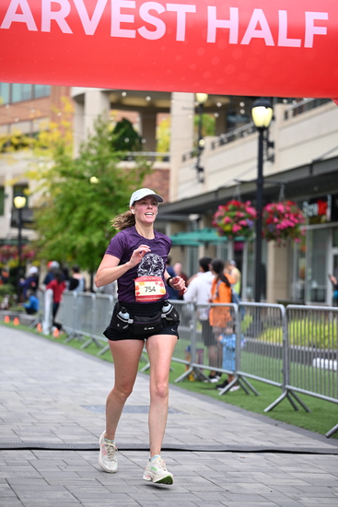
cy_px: 254
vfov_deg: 21.0
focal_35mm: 97
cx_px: 169
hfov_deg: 14.1
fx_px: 1365
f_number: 2.8
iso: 640
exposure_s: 1/2000
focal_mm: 97
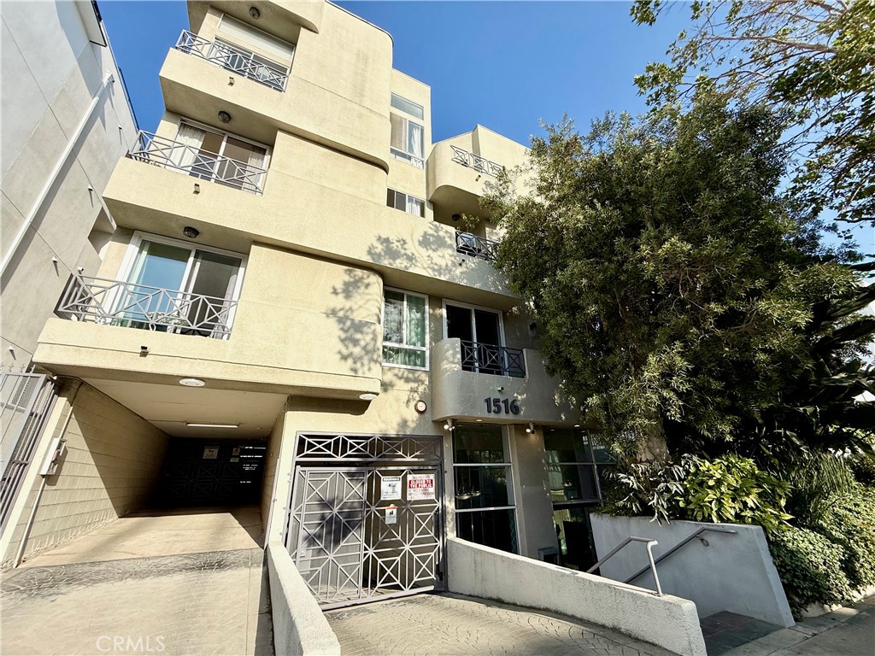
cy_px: 328
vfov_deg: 85.7
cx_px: 438
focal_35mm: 14
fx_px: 354
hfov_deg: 102.1
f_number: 2.2
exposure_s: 1/2320
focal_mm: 2.22
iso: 50
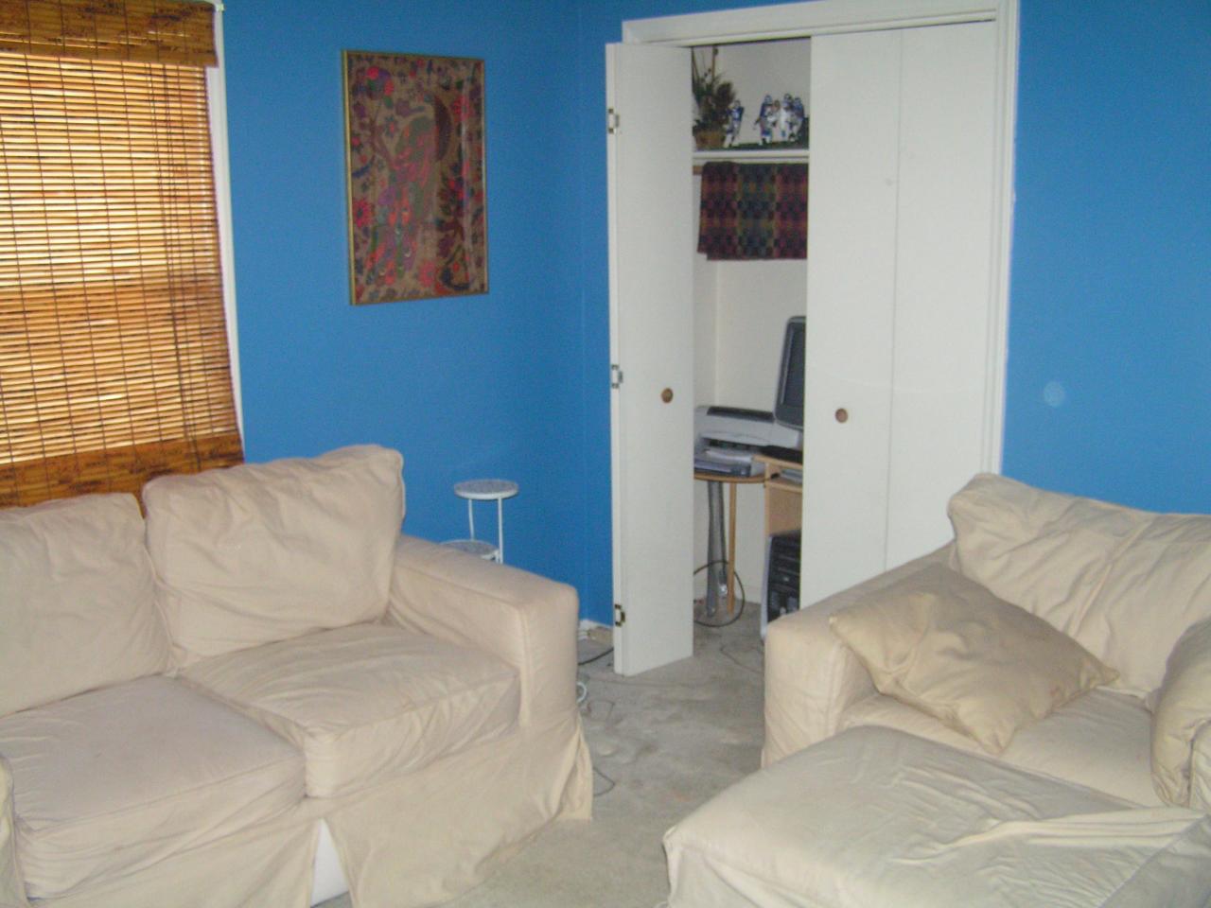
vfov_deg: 37.7
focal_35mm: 38
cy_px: 454
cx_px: 606
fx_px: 1329
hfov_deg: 49.0
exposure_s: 1/40
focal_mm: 6.3
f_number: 2.8
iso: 200
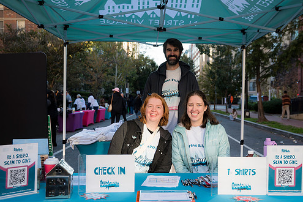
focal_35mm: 41
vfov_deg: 32.6
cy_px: 95
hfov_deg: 47.3
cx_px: 168
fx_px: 345
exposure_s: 1/250
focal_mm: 35
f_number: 4
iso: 125
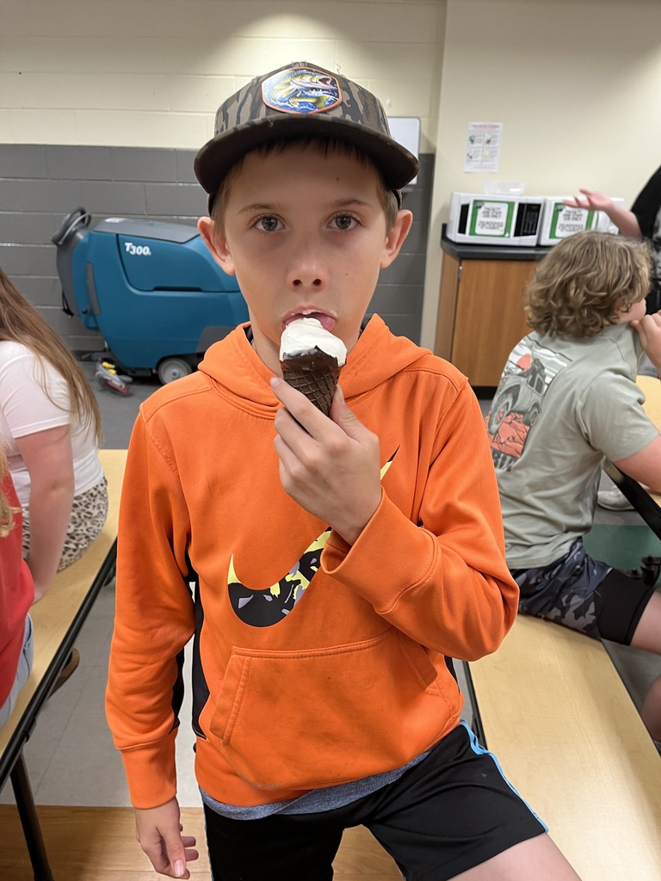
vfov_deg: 67.3
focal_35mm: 26
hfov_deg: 53.1
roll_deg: +1.5
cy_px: 440
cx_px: 330
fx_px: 662
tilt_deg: -20.2
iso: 100
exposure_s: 1/60
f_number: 1.6
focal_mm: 5.1
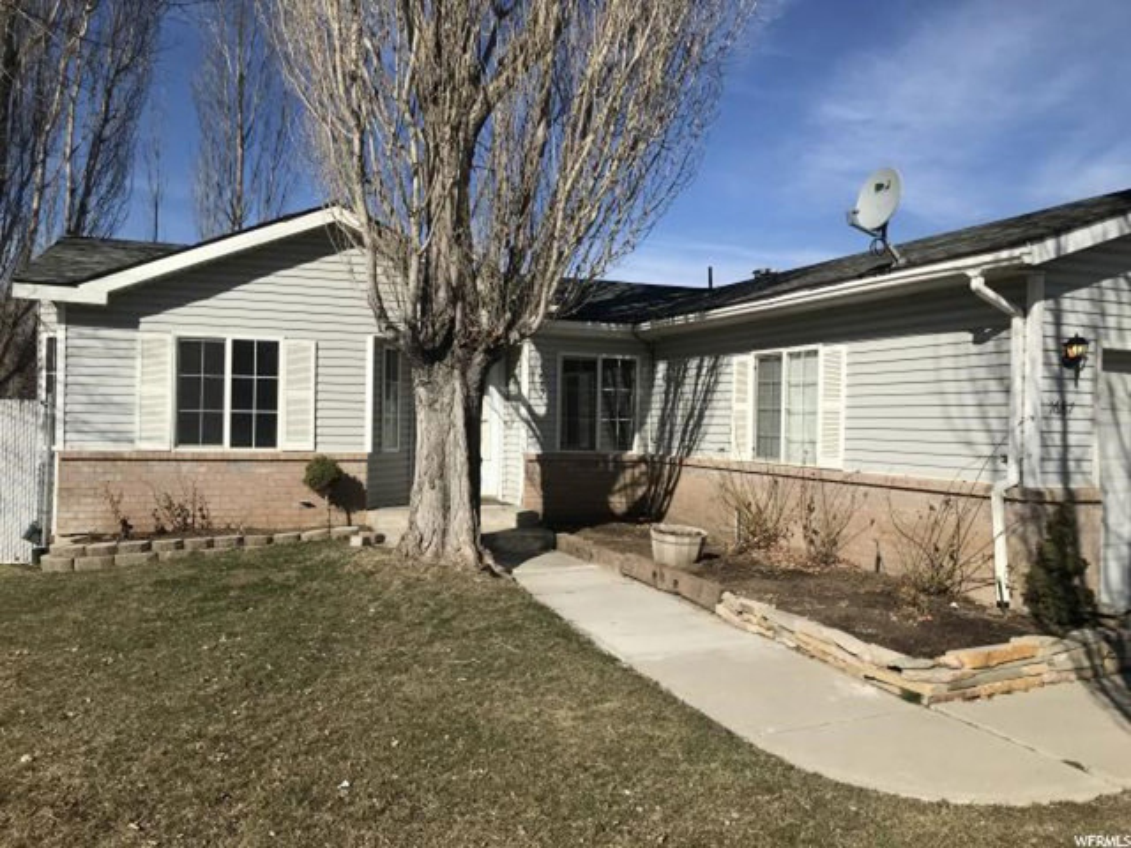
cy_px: 424
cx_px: 566
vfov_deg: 49.7
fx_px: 915
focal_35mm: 28
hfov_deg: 63.4
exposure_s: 1/4000
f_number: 1.8
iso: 20
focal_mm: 3.99
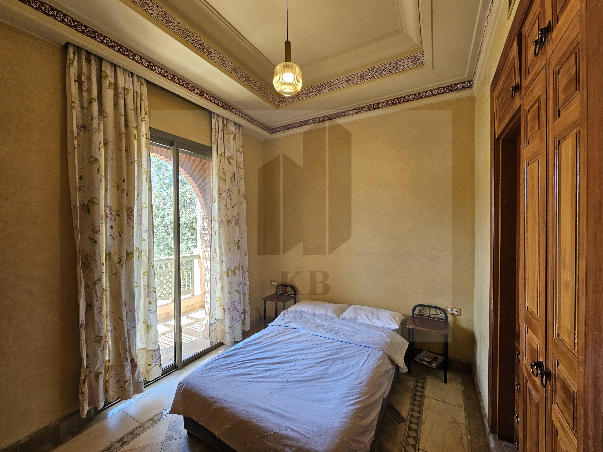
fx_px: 226
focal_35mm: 13
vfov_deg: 89.9
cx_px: 302
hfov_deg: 106.2
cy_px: 226
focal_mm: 2.2
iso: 125
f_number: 2.2
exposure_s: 1/77.4
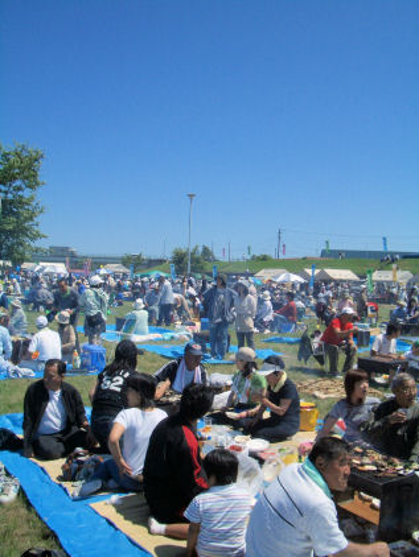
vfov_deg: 52.6
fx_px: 564
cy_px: 278
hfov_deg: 40.7
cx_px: 210
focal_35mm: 35
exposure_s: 1/1600
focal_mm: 5.8
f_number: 4.3
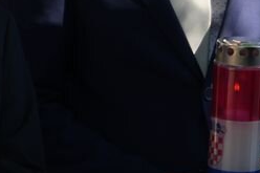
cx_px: 526
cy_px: -1
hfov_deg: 3.0
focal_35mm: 686
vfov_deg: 2.0
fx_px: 4951
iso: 250
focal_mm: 166
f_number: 6.3
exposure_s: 1/200
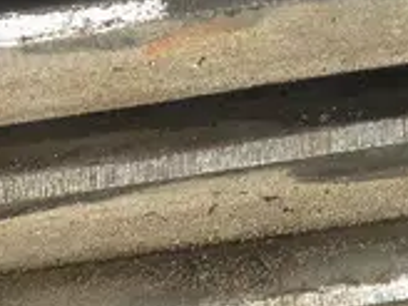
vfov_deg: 8.3
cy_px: 251
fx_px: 2098
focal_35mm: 178
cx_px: 289
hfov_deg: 11.1
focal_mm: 12.9
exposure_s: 1/400
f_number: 4
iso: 64
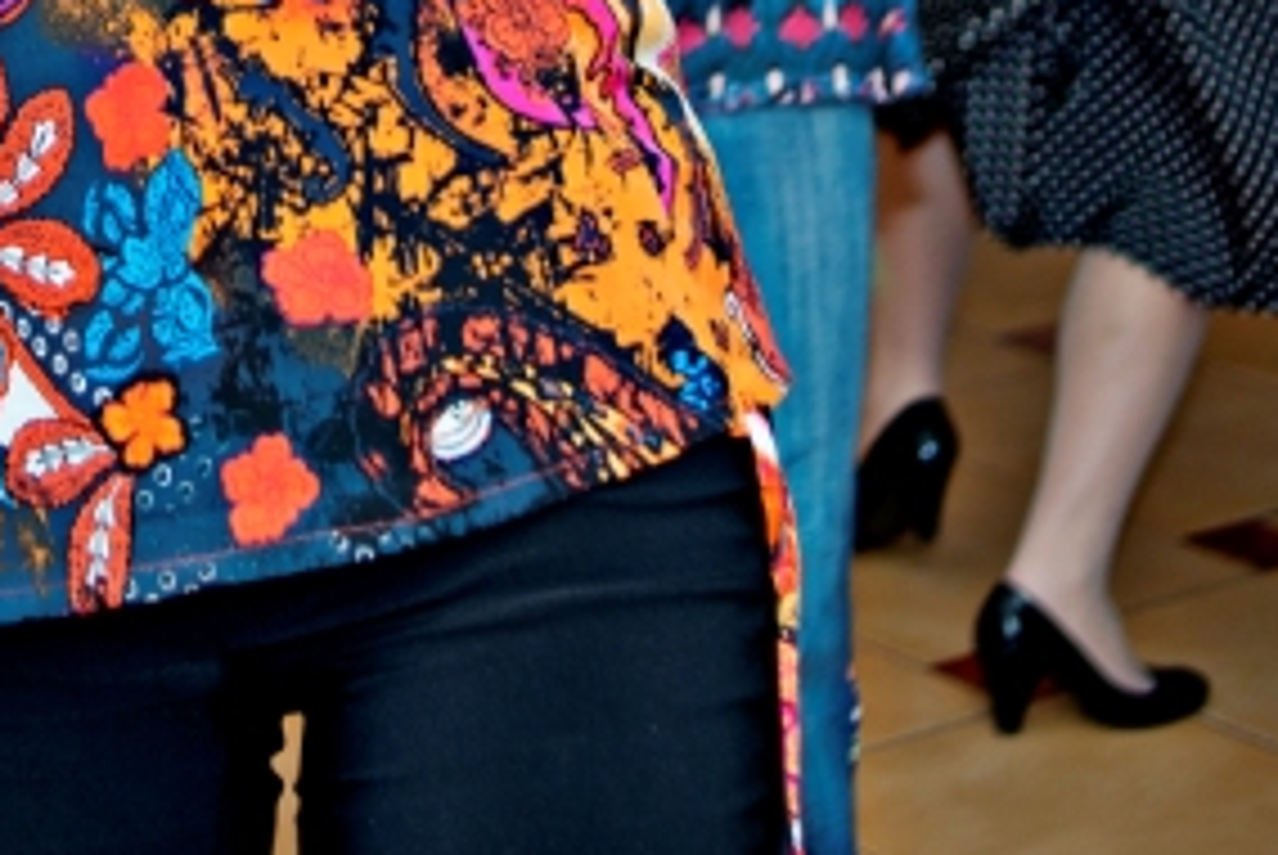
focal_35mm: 126
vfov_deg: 10.3
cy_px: -673
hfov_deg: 15.9
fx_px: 4478
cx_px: -50
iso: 400
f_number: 2.8
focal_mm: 35
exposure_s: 1/320
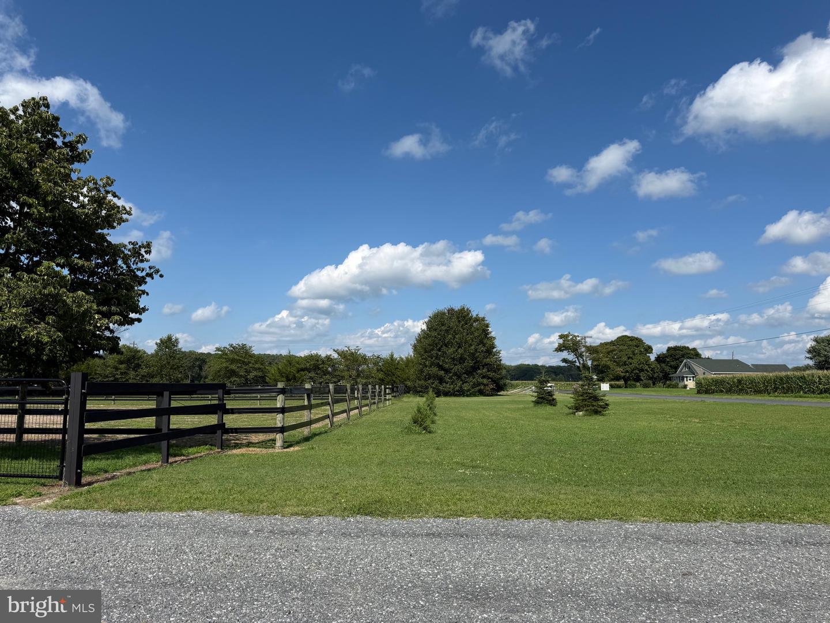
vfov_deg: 56.8
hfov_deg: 71.6
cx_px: 415
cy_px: 312
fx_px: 575
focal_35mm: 24
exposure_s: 1/6173
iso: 80
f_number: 1.78
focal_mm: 6.76
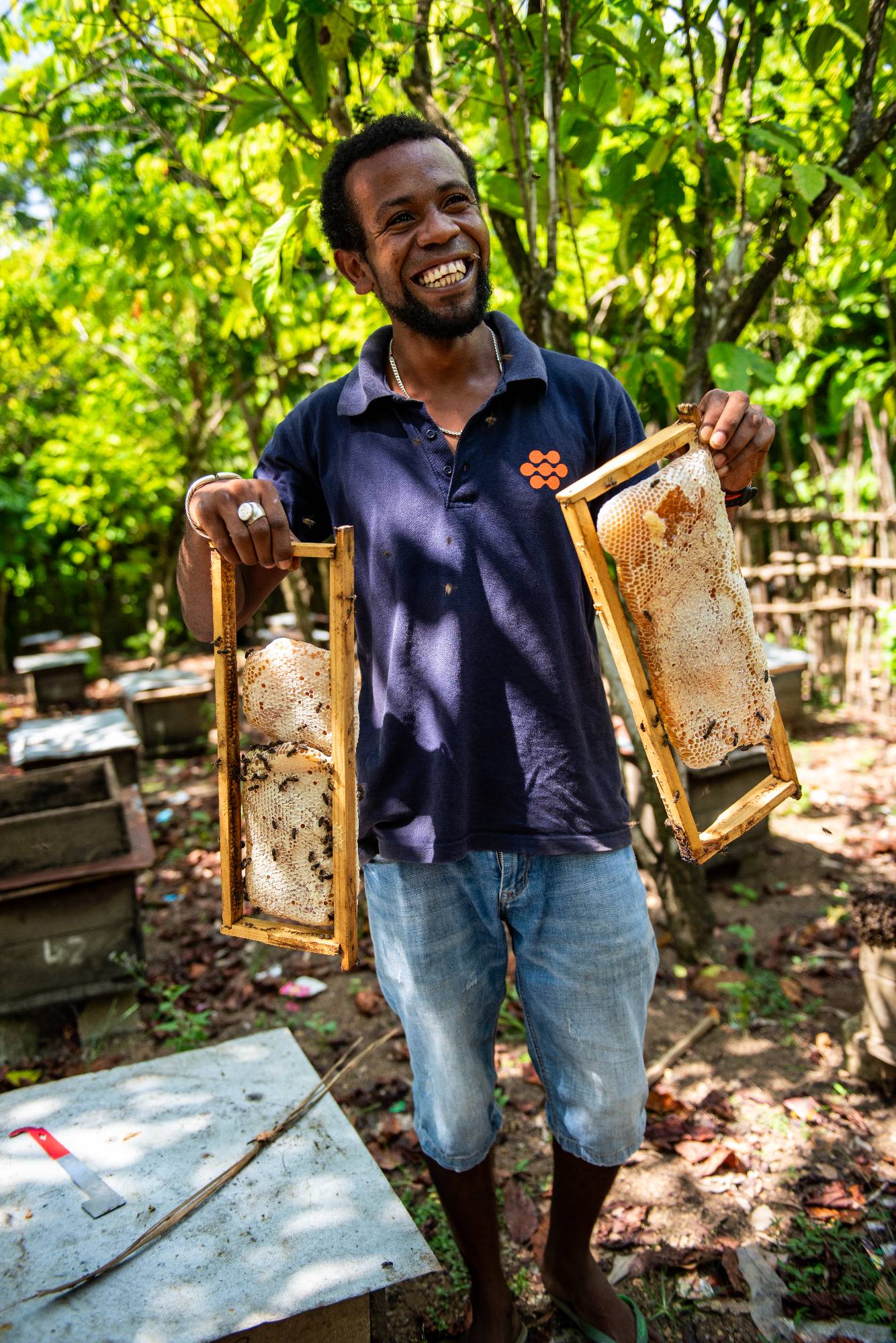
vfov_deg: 58.7
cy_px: 672
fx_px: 1194
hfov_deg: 41.1
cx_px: 448
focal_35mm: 32
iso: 250
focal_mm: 32
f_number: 2.8
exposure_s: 1/200
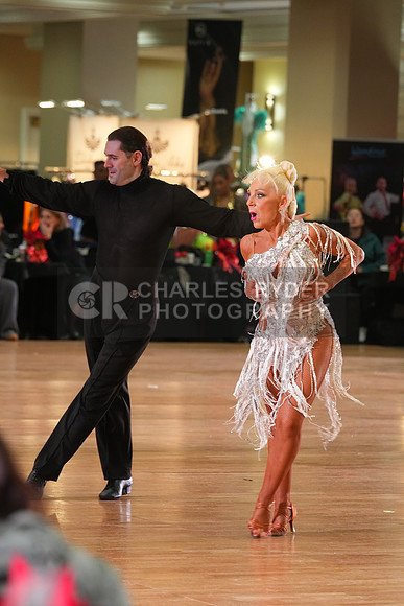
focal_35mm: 200
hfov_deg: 6.9
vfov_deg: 10.3
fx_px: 3364
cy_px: 303
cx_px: 202
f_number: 5.6
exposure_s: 1/200
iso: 4000
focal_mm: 200
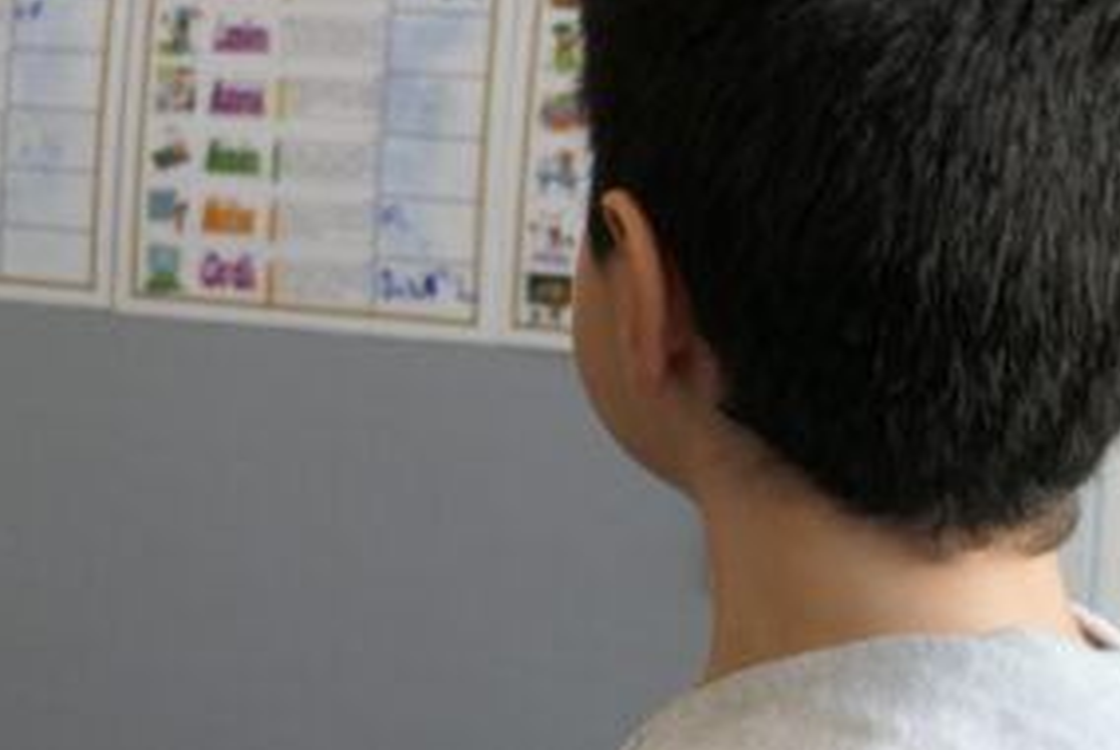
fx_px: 2803
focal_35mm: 90
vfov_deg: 15.2
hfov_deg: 22.6
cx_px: 457
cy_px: 231
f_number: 3.8
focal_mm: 23.4
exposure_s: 1/125
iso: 500
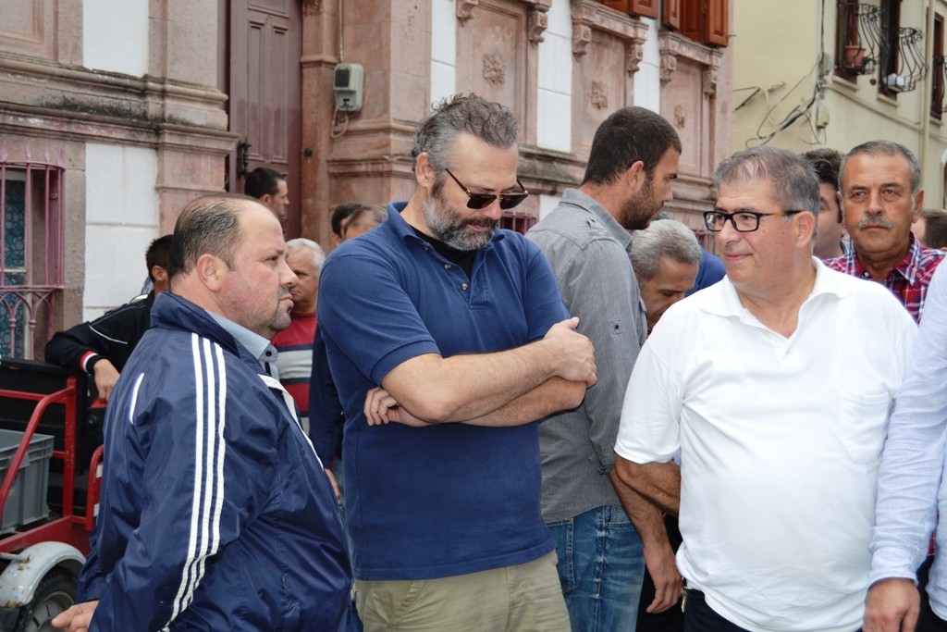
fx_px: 1500
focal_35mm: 57
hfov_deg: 35.0
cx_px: 474
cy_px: 316
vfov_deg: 23.8
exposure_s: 1/200
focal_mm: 38
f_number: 5
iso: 100
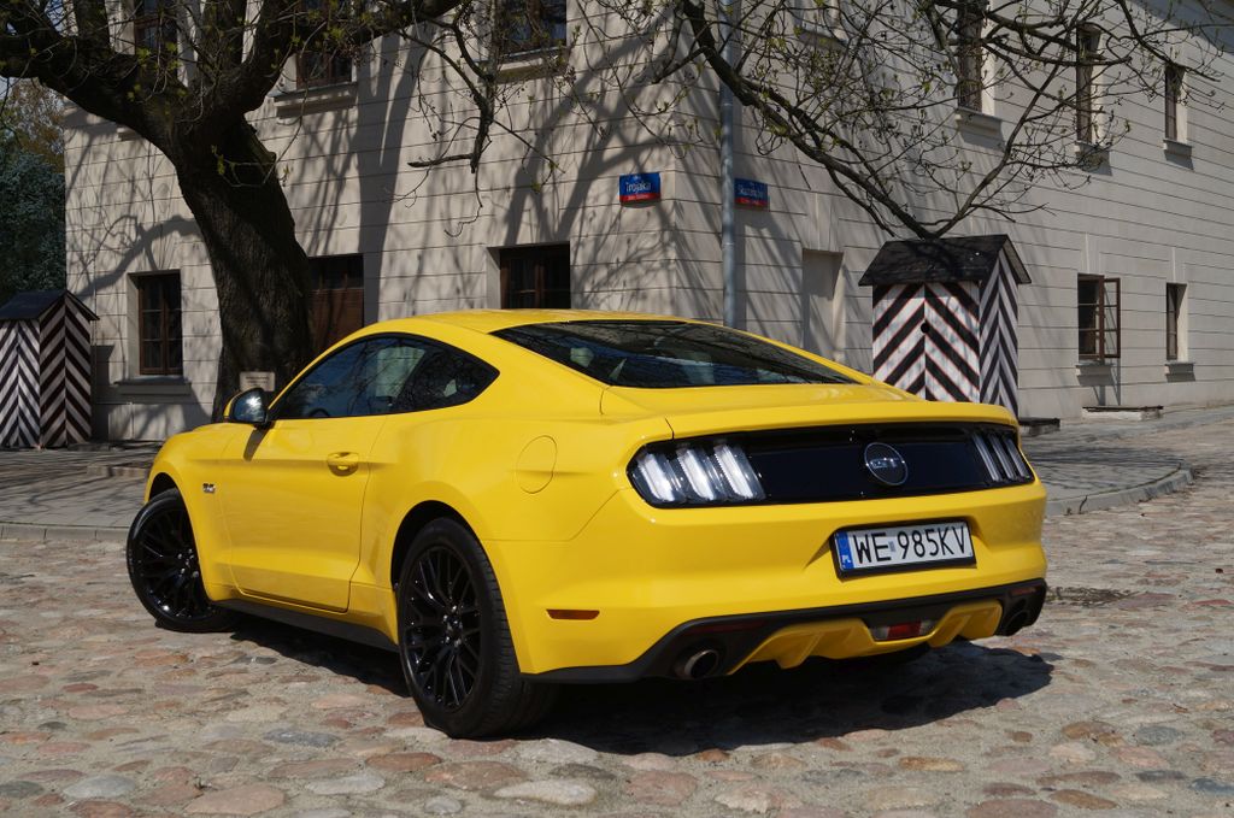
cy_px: 409
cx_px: 617
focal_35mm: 45
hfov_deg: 43.7
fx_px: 1540
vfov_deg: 29.8
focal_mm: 30
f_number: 9
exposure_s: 1/640
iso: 100
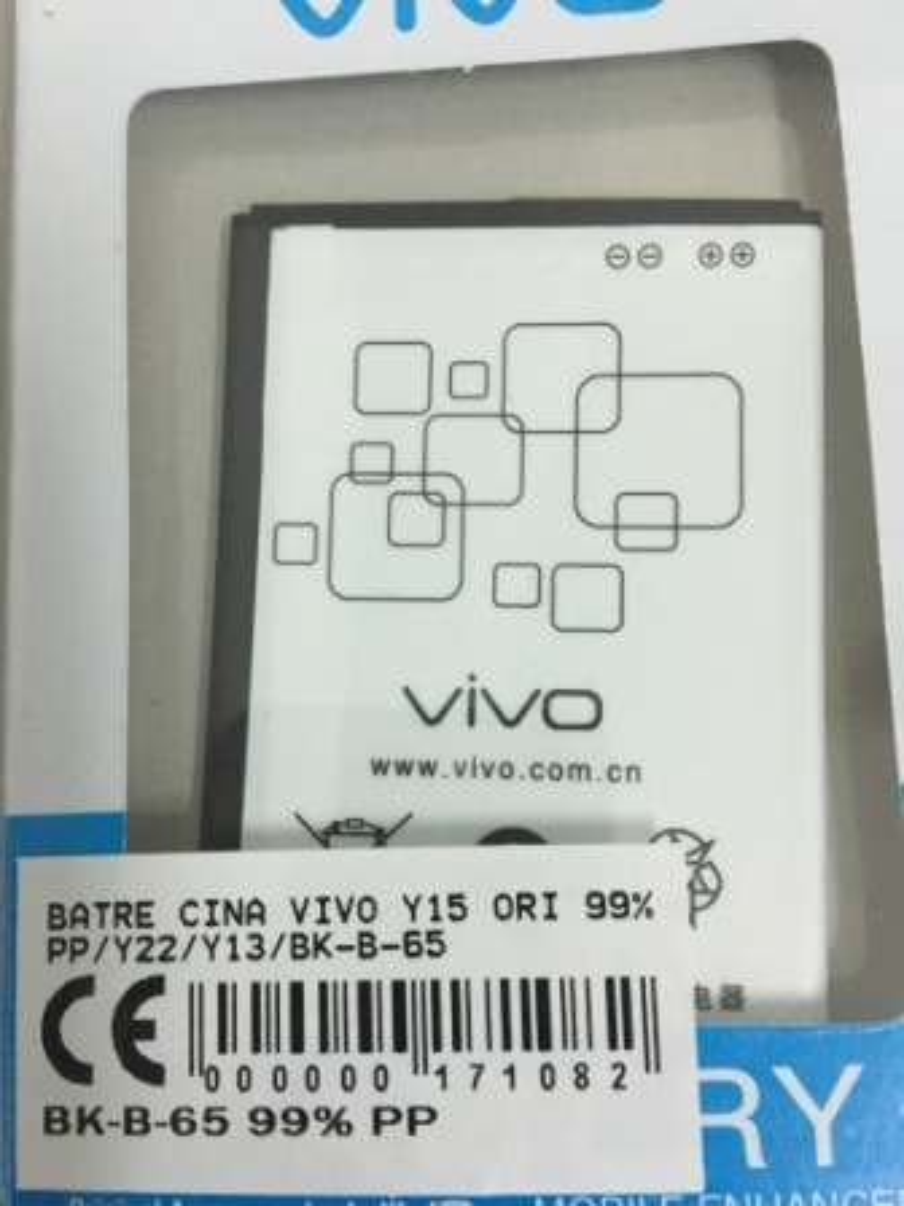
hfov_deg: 48.2
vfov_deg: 61.7
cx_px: 452
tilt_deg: -81.6
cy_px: 603
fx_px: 1010
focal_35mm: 29
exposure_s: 1/25
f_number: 2.2
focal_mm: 4.15
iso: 200
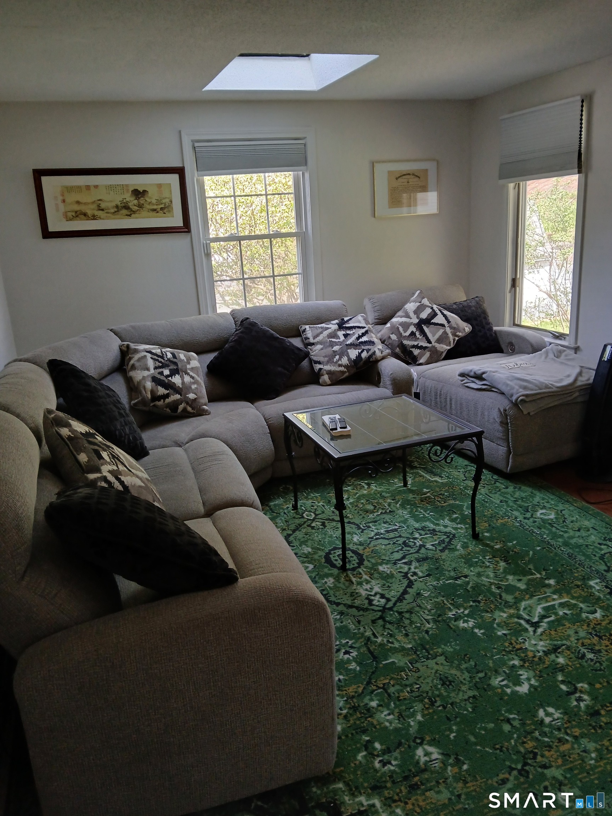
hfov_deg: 53.1
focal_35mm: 26
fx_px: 613
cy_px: 408
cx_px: 306
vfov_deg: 67.3
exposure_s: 1/60
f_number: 1.8
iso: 100
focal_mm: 3.98
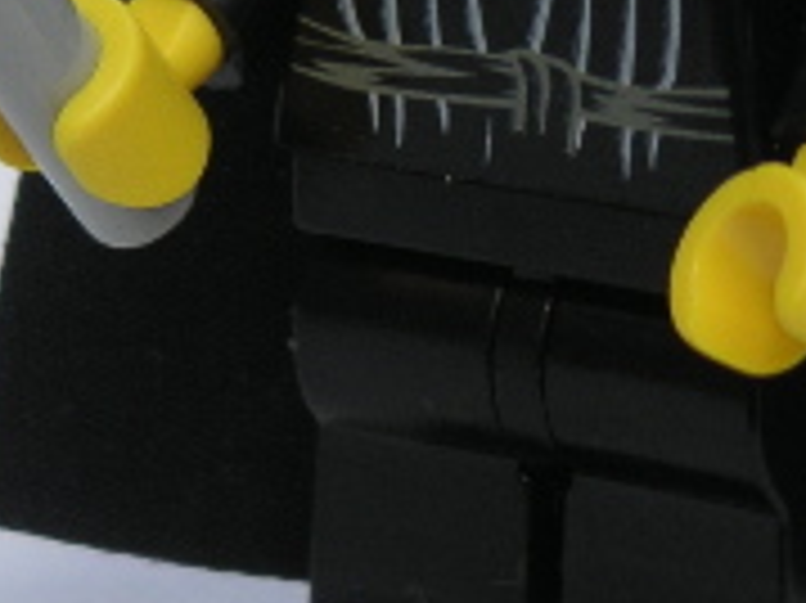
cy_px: -32
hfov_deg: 5.3
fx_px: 8656
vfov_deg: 4.0
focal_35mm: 372
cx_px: 572
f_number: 3.6
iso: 50
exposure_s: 1/250
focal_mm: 17.1
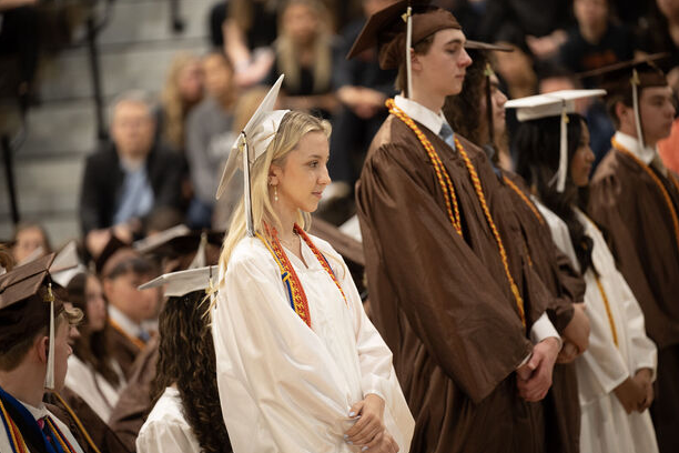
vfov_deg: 6.8
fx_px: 3791
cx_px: 339
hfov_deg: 10.2
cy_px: 226
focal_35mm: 201
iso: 1600
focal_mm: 200
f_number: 2.8
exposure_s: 1/100
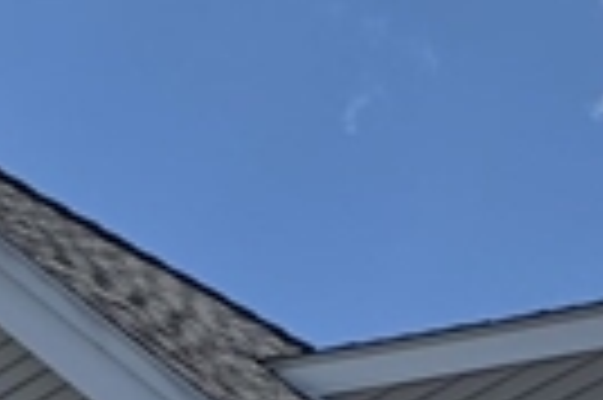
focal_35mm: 183
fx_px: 3061
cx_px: 86
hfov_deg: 11.2
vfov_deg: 6.3
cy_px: 1533
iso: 64
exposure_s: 1/7944
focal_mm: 6.3
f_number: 1.7
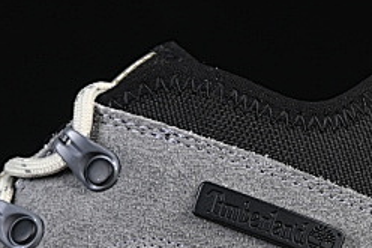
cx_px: 4
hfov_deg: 6.3
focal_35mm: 327
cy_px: 295
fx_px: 3377
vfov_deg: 4.2
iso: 160
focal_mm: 50
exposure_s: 1/60
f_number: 6.3
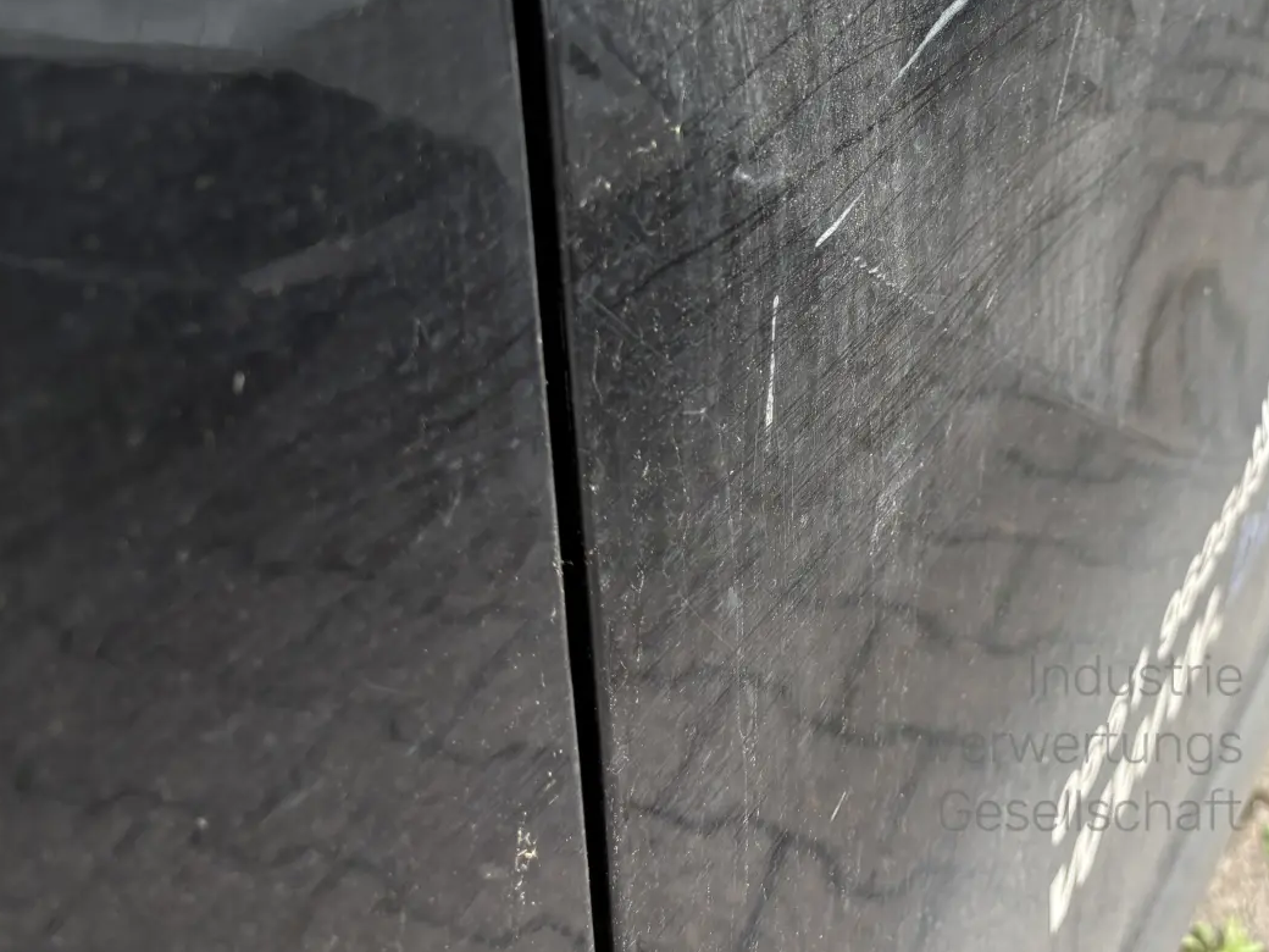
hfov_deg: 37.5
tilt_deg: -29.2
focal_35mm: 48
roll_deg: -5.8
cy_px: 129
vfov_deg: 29.3
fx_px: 1760
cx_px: 1101
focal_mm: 5.96
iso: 32
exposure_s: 1/150
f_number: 1.6
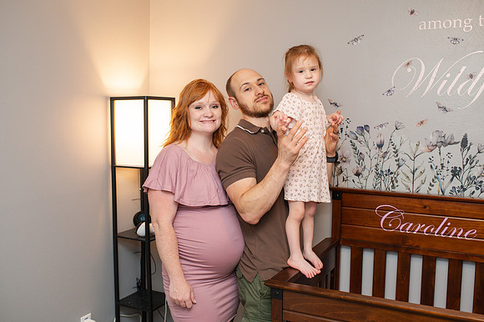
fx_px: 487
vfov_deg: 36.6
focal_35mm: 36
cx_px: 246
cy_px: 156
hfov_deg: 52.8
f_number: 3.5
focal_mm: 35
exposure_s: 1/200
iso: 1000
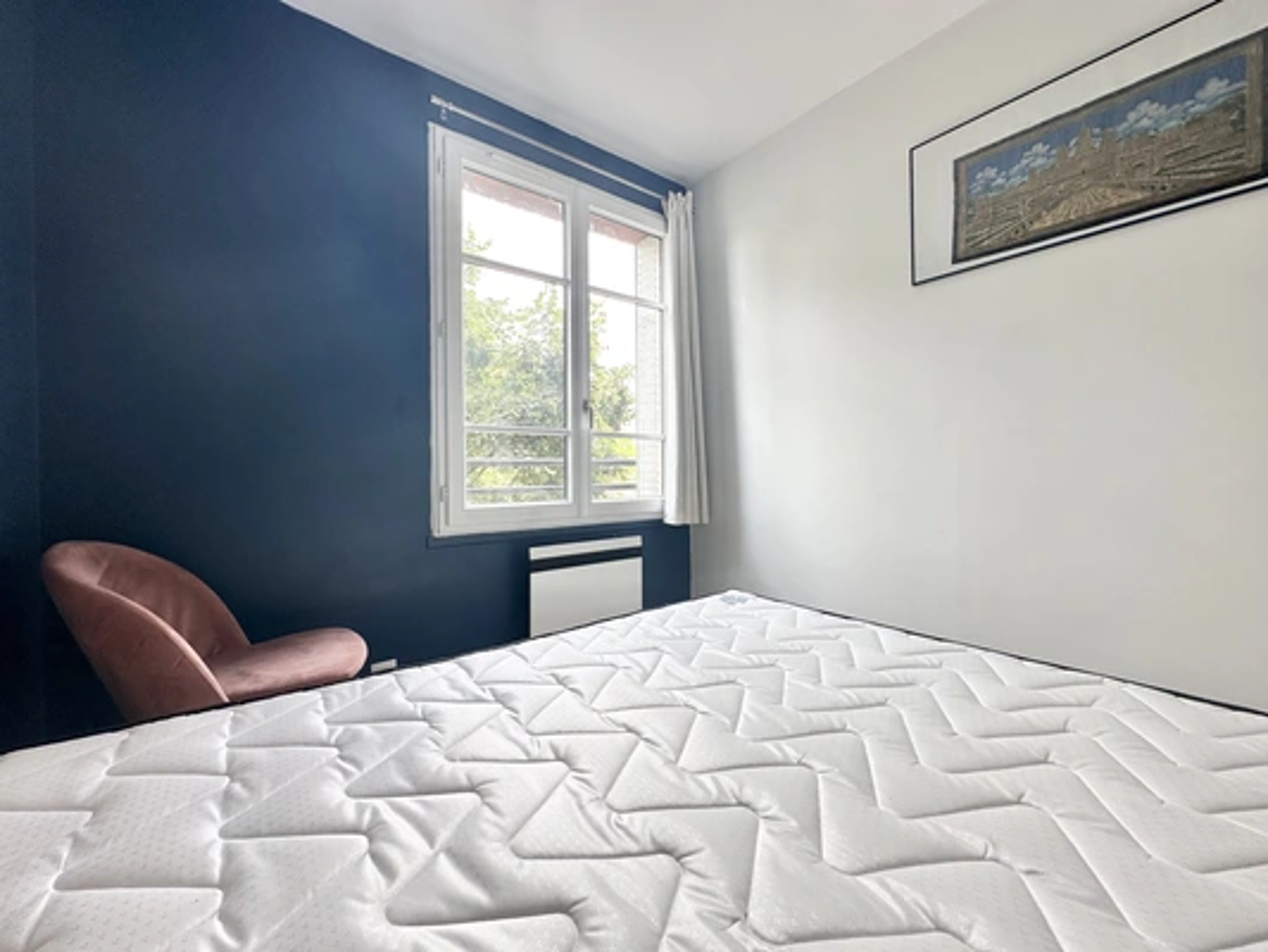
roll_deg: +0.4
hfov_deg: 102.1
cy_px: 476
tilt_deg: -0.4
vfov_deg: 85.7
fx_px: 513
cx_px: 634
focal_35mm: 14
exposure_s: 1/99
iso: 40
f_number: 2.2
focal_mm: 2.22
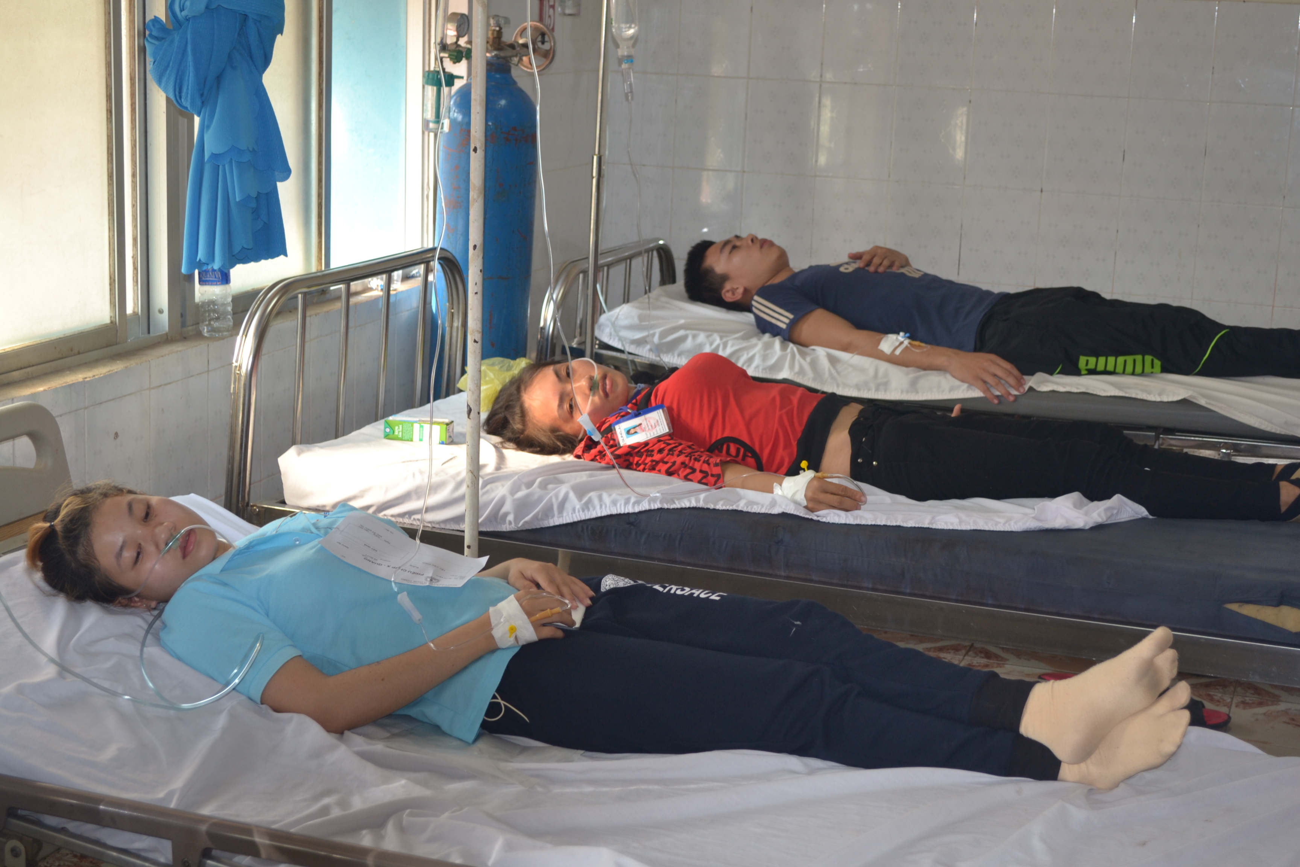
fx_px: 2058
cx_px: 650
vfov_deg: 23.8
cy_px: 434
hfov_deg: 35.1
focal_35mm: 57
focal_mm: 38
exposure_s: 1/30
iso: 250
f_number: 5
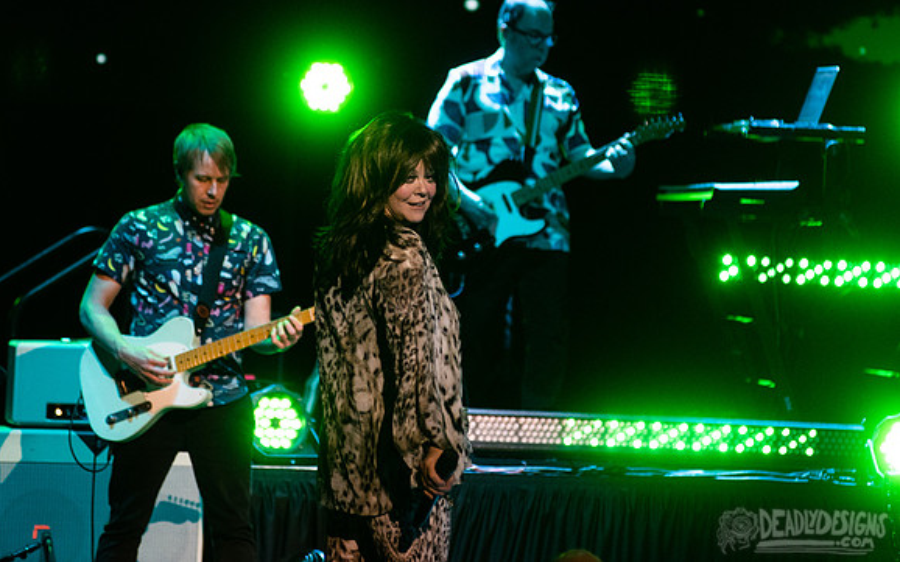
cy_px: 112
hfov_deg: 6.8
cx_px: 469
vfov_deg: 4.3
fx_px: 7529
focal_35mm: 307
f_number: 4
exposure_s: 1/400
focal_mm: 200
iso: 2000
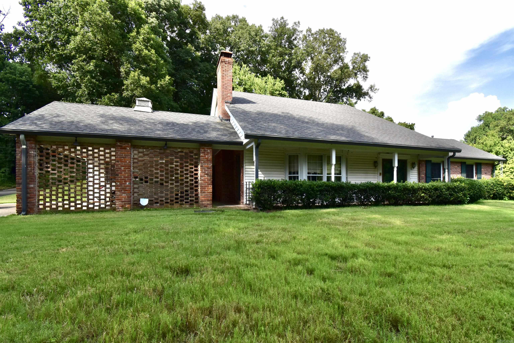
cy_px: 172
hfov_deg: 100.4
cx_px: 257
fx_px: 214
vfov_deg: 77.3
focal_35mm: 15
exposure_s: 1/320
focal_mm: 10
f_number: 10
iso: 400
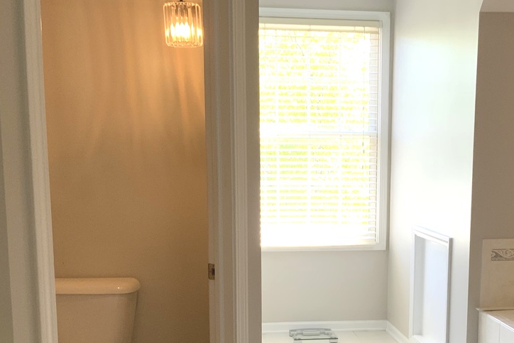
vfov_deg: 22.2
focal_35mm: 60
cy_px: 288
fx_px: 857
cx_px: 337
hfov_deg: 33.1
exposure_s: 1/120
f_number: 1.8
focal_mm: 3
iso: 64
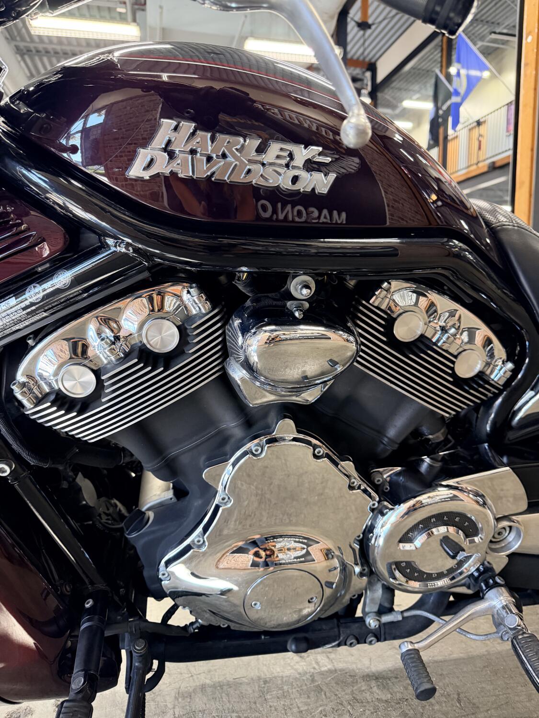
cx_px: 270
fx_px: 498
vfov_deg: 71.6
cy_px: 359
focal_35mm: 24
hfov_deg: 56.8
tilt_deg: -7.3
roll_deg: -0.2
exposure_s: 1/60
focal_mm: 6.76
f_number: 1.78
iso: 500
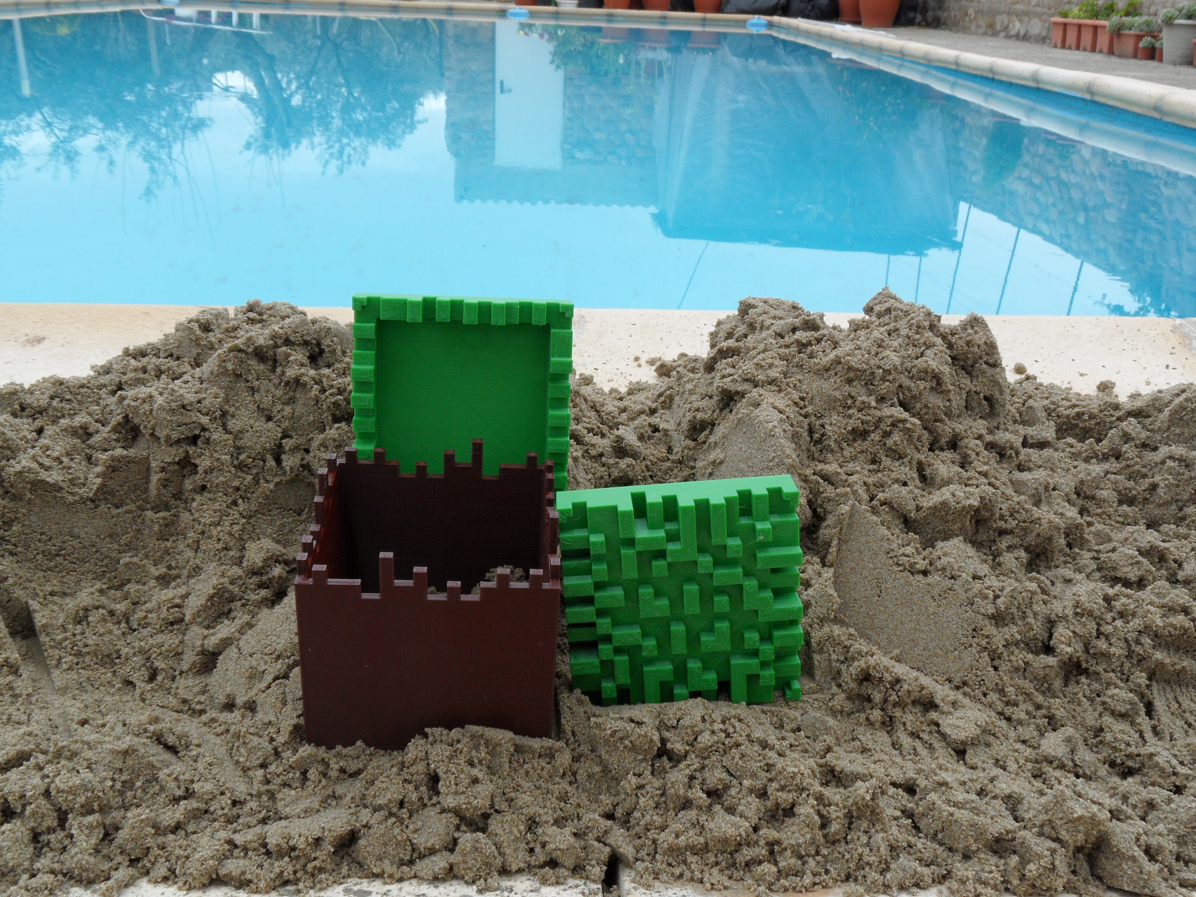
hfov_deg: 56.8
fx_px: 1106
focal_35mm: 32
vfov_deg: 44.2
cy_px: 448
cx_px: 598
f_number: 5
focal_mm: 5.3
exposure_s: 1/125
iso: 80
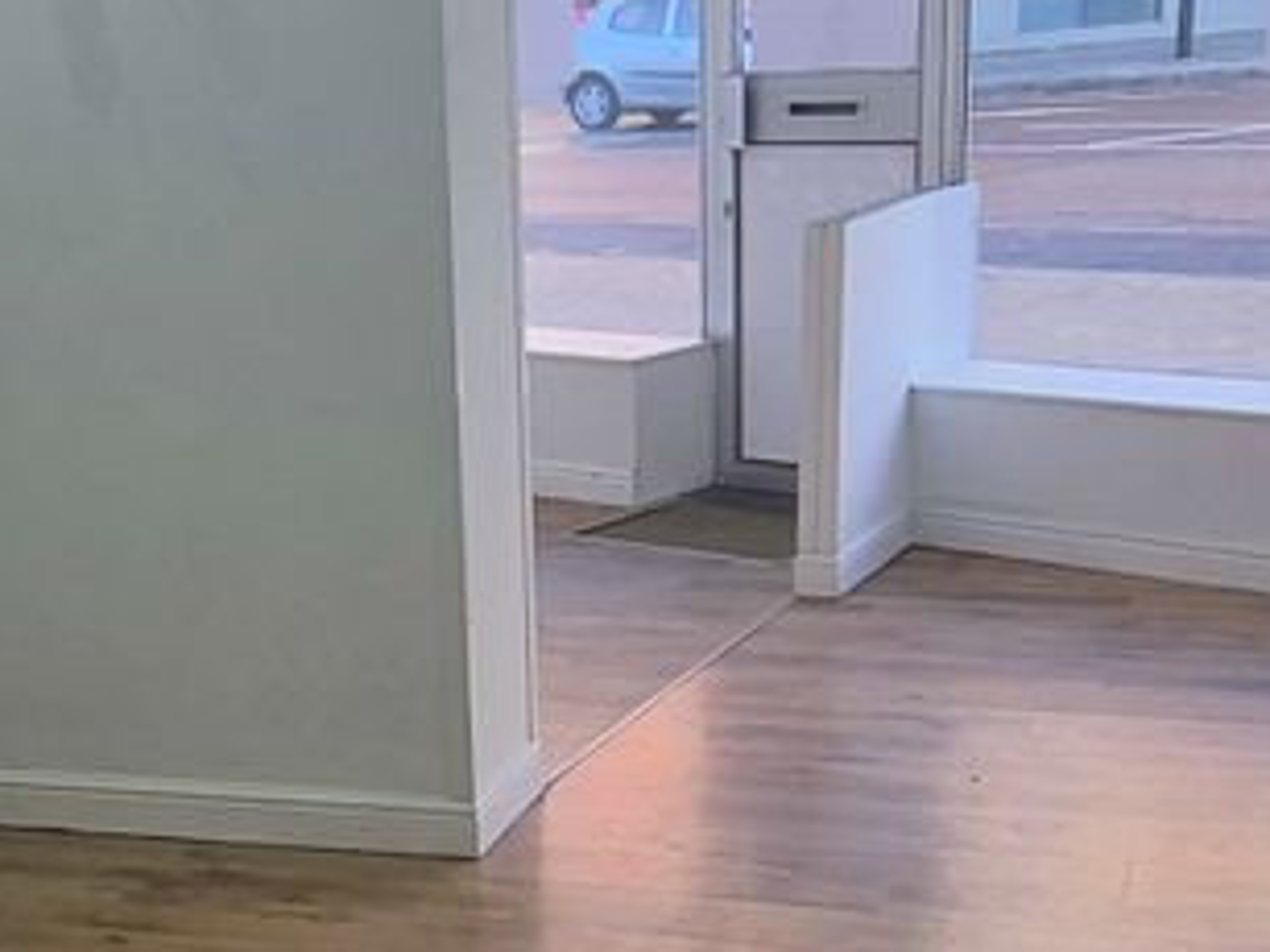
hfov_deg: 37.9
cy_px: 726
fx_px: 1724
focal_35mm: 47
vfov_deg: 30.3
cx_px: 141
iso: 64
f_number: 2.2
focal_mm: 1.74
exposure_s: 1/100
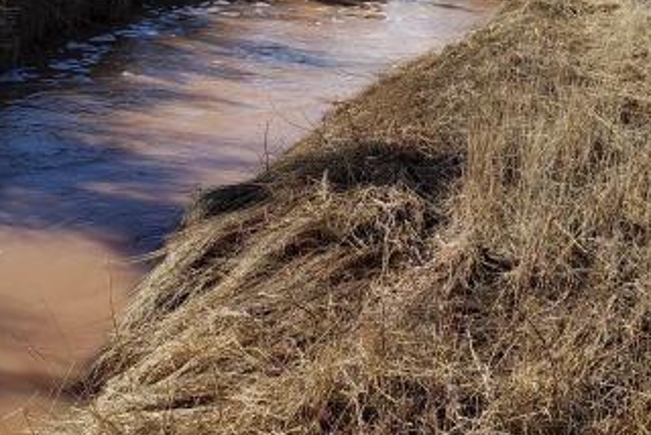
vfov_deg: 23.9
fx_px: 977
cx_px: 403
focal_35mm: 54
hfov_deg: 36.6
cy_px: -12
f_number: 2.4
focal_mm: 4.3
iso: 50
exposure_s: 1/1084
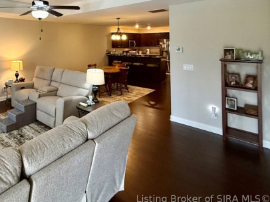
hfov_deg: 66.6
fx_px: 179
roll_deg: +1.4
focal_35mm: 23
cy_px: 40
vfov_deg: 54.7
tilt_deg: +2.2
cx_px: 51
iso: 500
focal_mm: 2.22
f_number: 2.2
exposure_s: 1/120
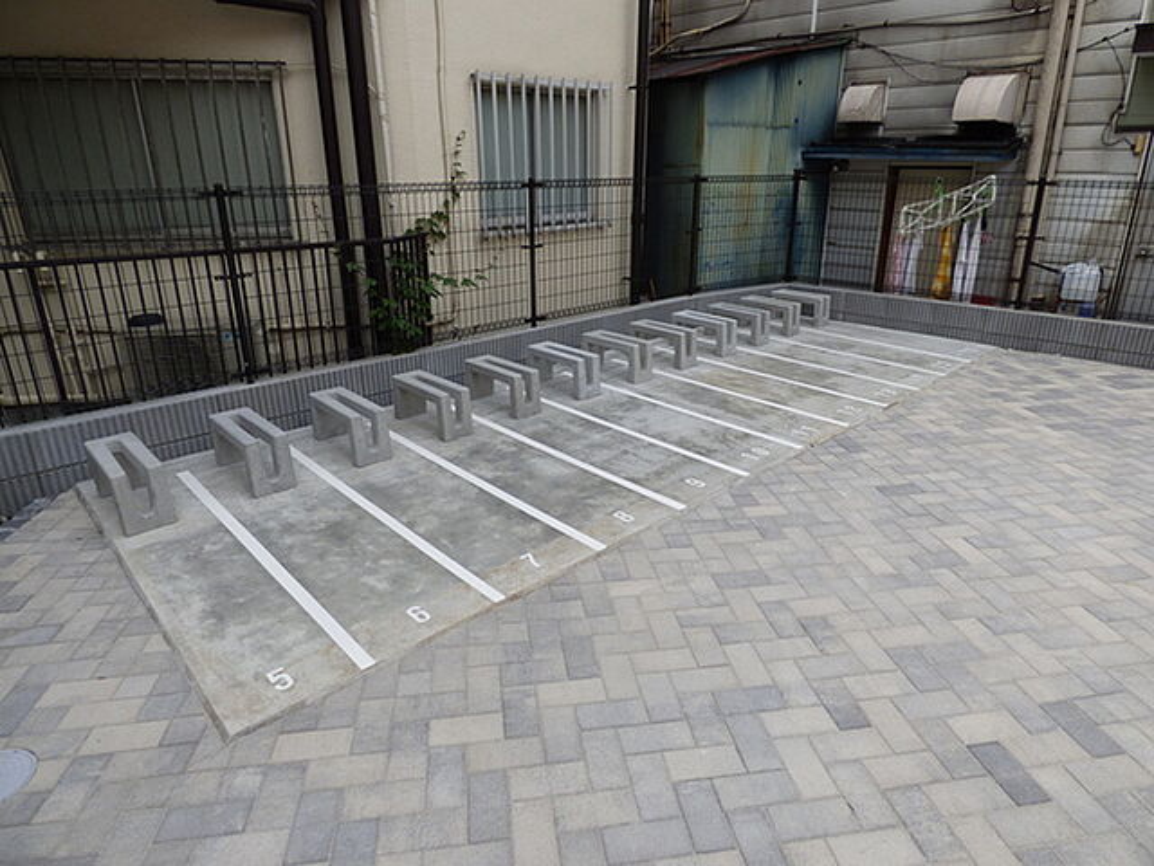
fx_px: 667
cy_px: 433
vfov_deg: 66.0
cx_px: 577
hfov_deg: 81.7
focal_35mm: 20
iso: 100
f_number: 2.8
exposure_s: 1/800
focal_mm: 3.58
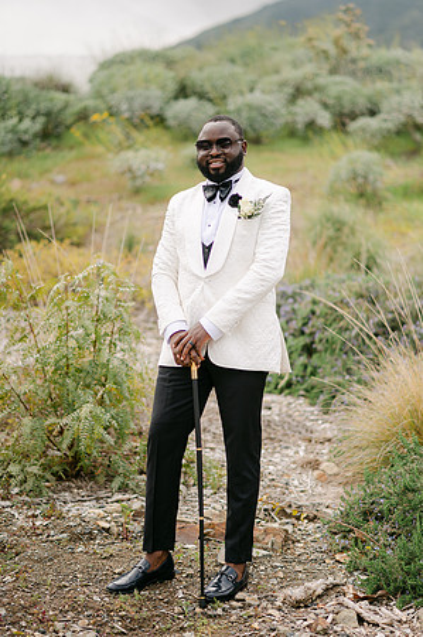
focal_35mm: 85
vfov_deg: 23.9
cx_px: 212
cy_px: 318
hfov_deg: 16.0
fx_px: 1501
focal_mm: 85
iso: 100
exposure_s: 1/4000
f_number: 2
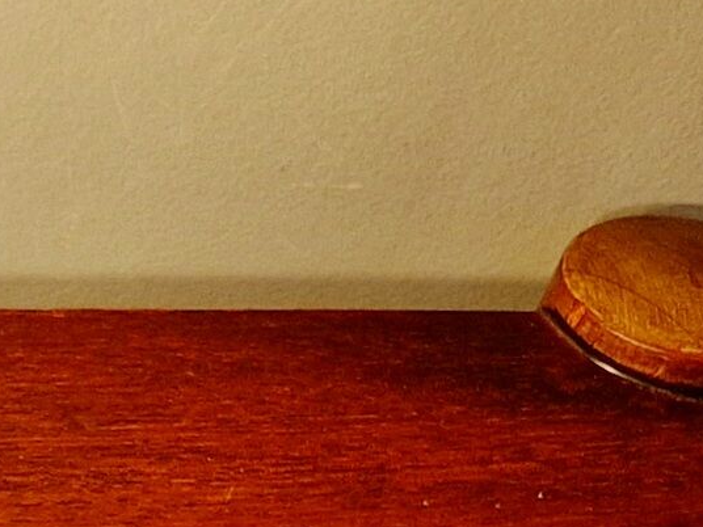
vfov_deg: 8.4
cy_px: 1054
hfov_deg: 10.0
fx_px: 3412
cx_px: -1077
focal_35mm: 168
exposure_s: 1/100
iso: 50
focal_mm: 5.4
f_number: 1.8
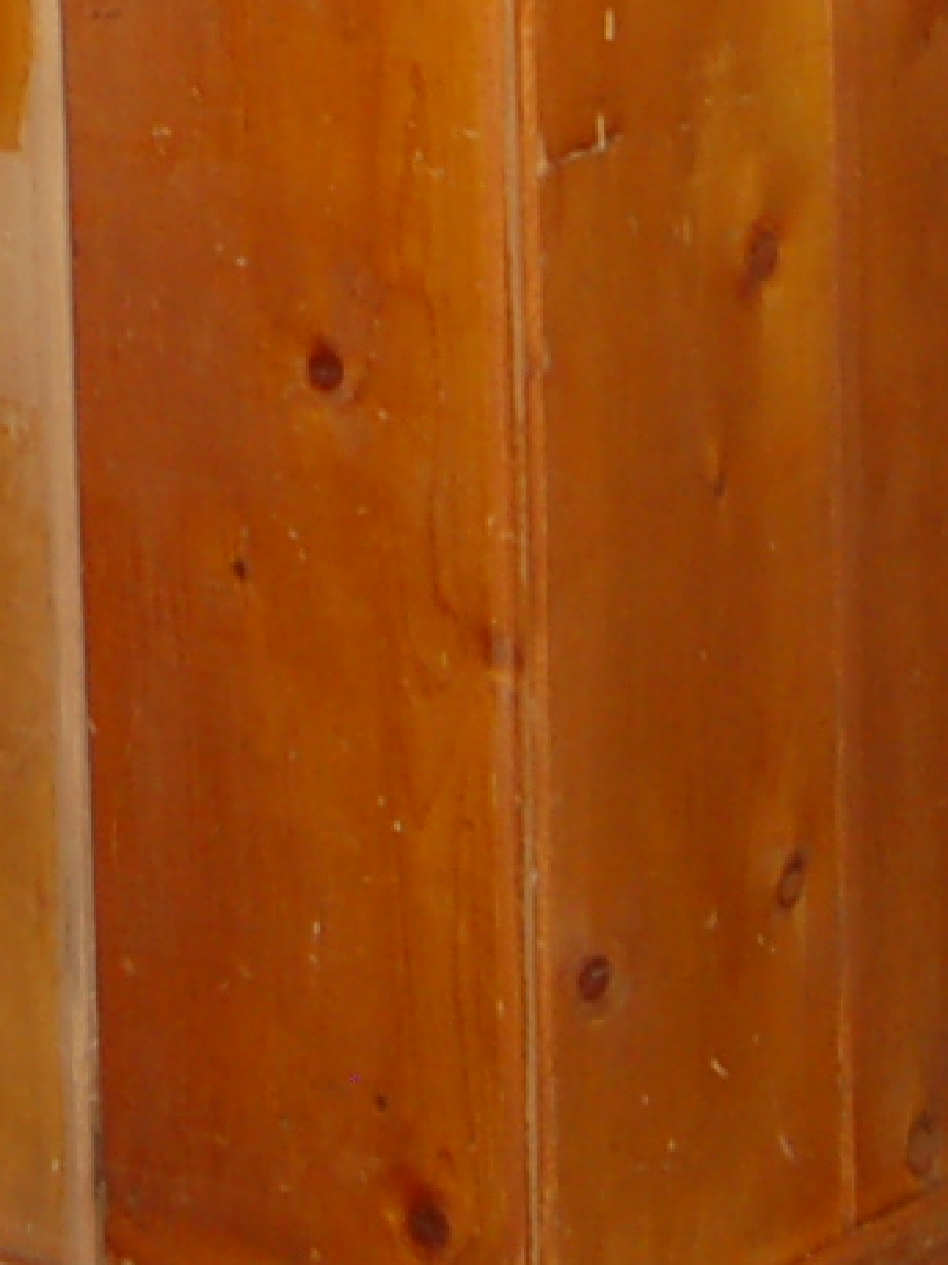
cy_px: -739
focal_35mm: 170
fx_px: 6210
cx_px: -918
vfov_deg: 11.1
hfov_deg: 8.3
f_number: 3.5
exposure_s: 1/60
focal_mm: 18
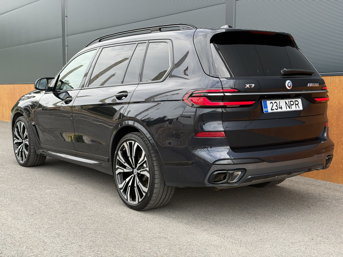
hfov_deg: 39.7
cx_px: 172
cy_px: 128
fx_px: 476
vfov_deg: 30.3
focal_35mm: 48
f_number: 1.78
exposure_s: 1/754
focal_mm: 6.76
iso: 80
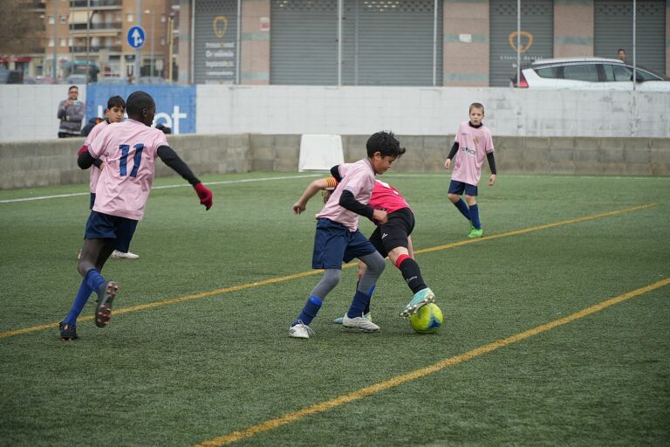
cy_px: 224
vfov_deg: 10.2
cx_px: 335
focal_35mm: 135
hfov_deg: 15.2
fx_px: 2512
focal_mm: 90
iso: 100
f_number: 4.5
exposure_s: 1/200
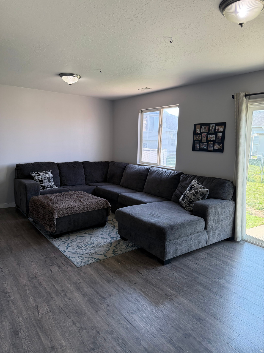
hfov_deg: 56.8
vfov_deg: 71.6
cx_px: 132
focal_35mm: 24
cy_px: 176
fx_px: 244
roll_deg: -1.9
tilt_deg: -8.0
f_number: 1.78
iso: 160
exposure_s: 1/222
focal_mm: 6.76
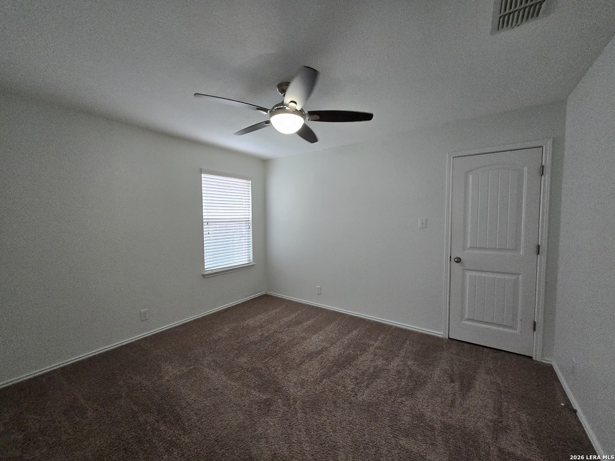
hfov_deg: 106.2
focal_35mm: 13
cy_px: 230
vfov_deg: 89.9
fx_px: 231
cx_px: 308
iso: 200
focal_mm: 1.7
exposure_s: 1/60
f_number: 2.2
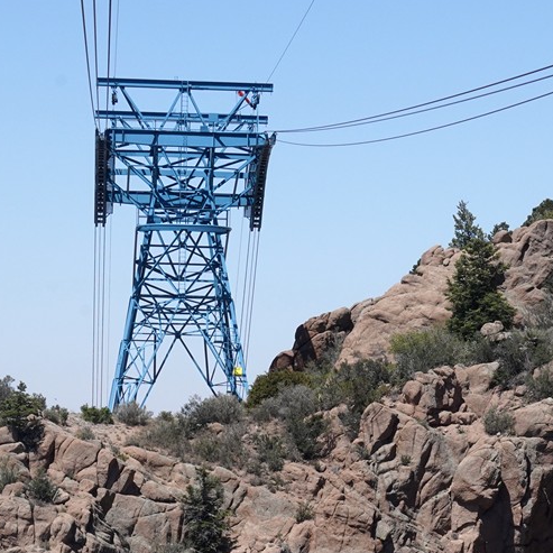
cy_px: 528
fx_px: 3741
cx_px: 480
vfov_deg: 8.4
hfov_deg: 8.4
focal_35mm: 207
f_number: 16
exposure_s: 1/320
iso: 640
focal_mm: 60
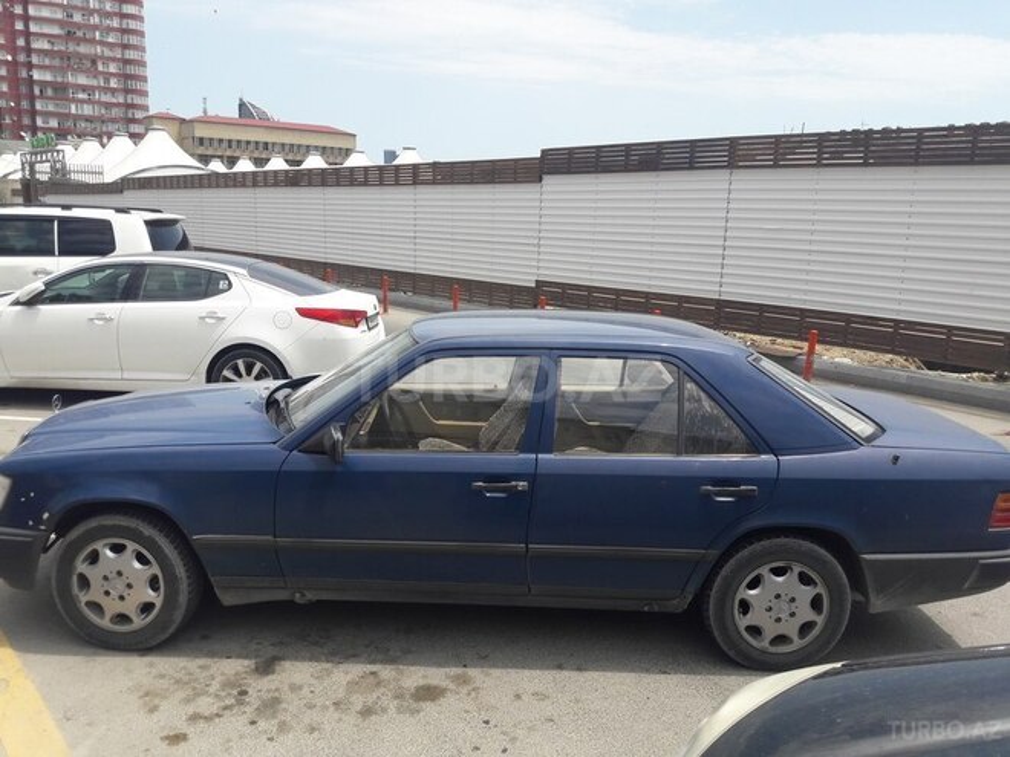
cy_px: 378
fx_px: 817
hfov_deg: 63.4
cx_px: 505
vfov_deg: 49.7
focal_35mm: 28
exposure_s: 1/1364
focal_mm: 3.7
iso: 40
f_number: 1.9
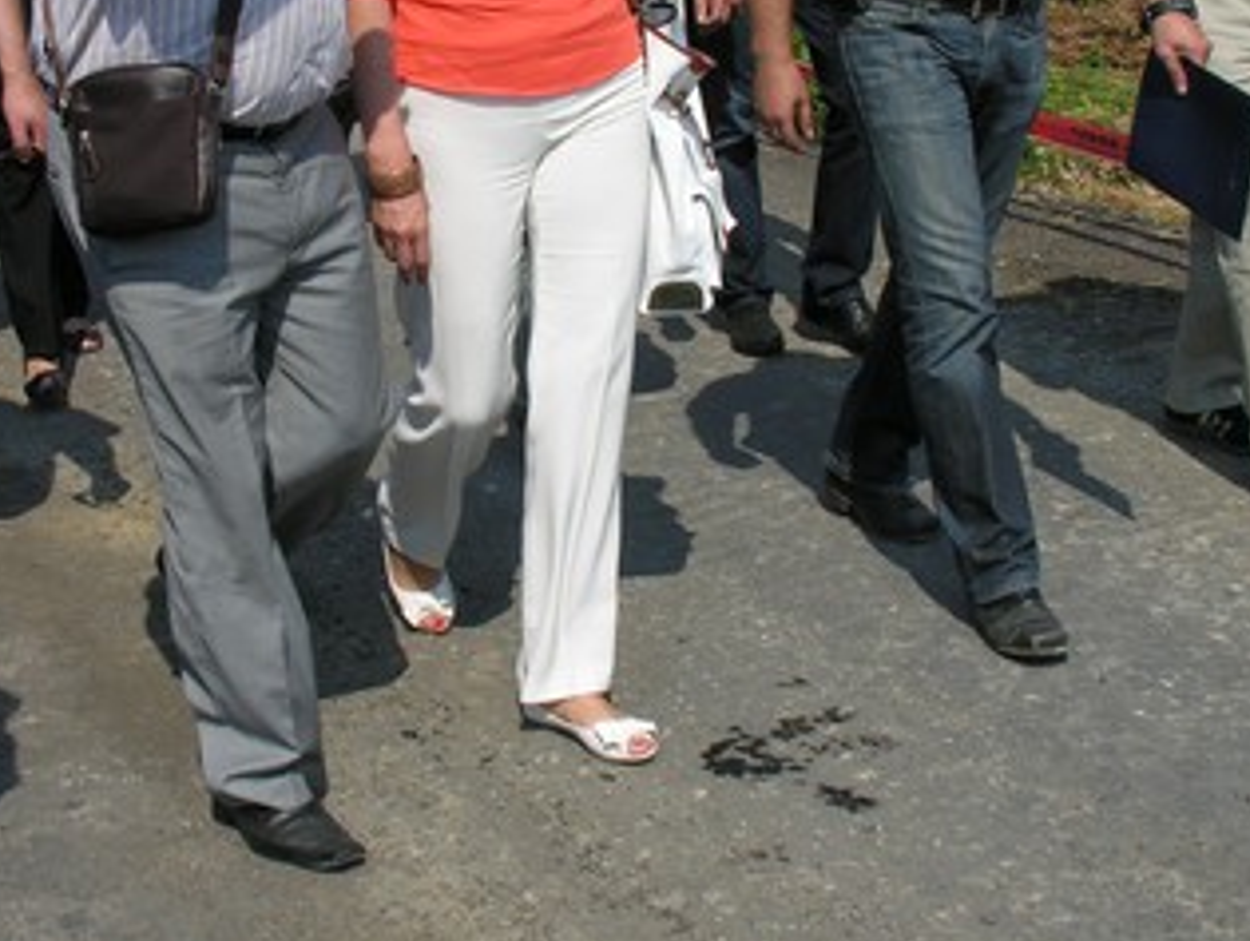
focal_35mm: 71
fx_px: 2567
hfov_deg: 27.3
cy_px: 349
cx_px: 508
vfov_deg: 20.7
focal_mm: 8.9
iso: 50
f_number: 7.1
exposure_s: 1/237
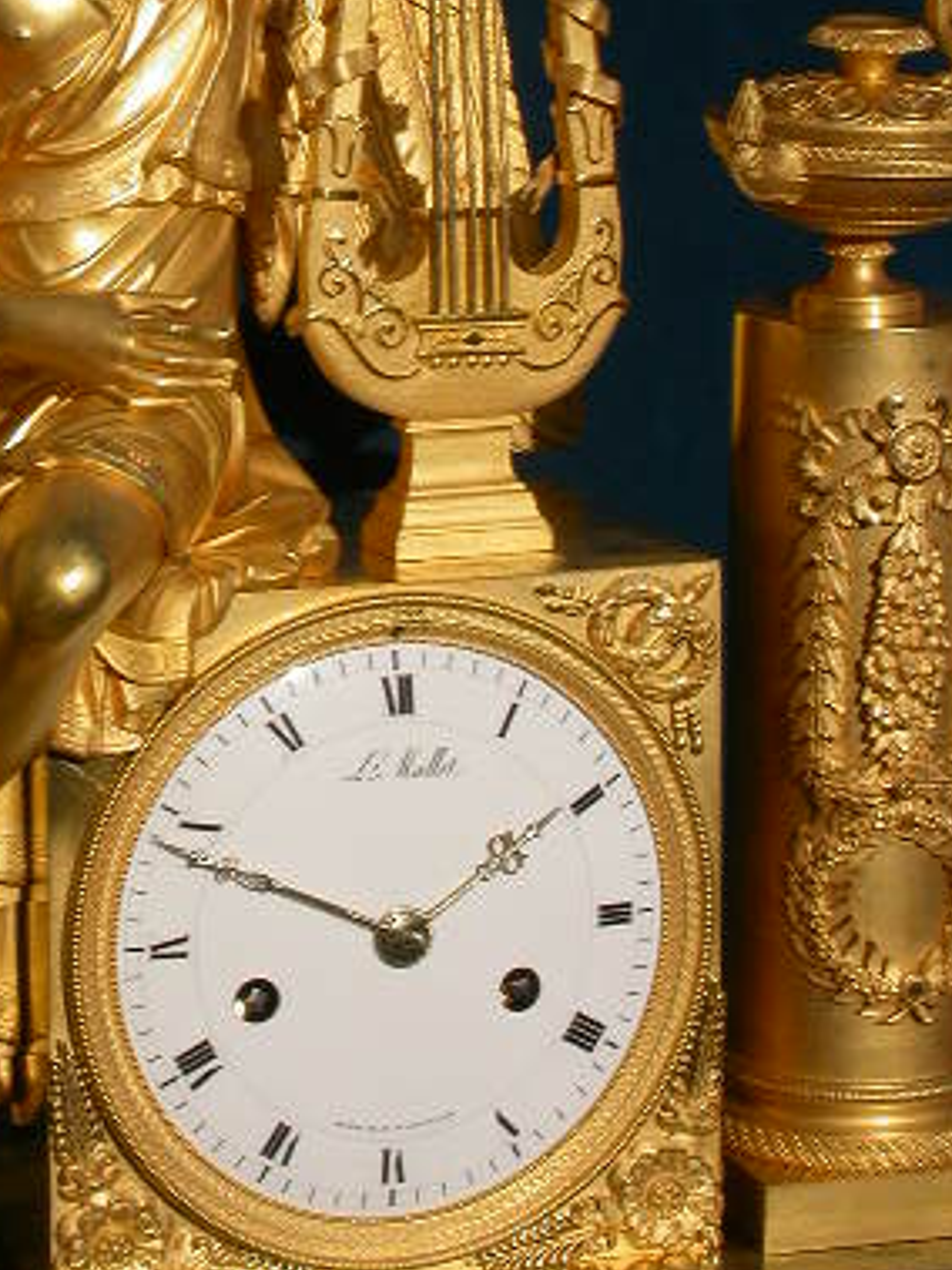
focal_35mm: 162
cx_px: 164
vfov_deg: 12.1
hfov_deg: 9.1
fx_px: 5944
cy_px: 245
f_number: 7.8
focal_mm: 20
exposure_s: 1/877
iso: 100
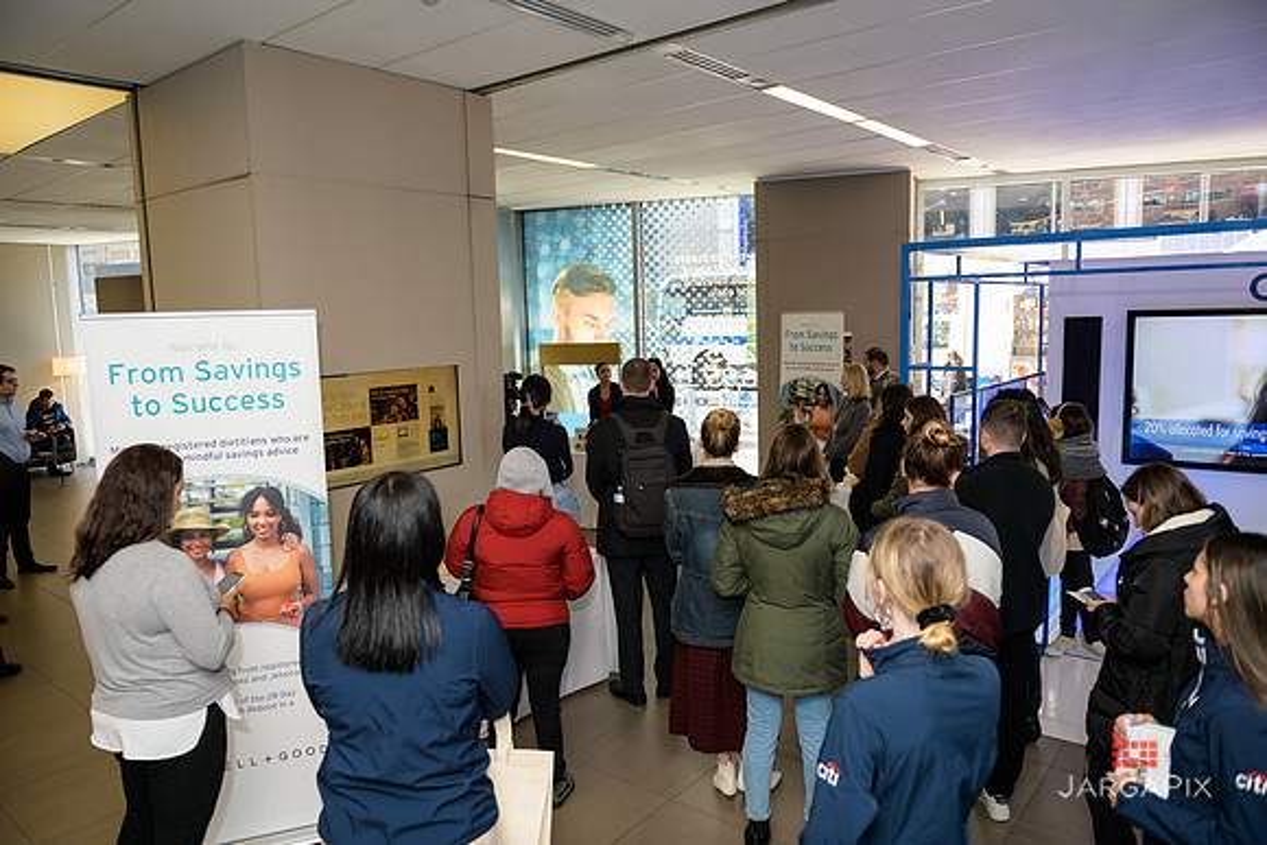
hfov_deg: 73.7
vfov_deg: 53.2
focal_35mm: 24
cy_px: 422
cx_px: 634
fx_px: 845
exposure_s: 1/125
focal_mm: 24
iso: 200
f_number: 3.2
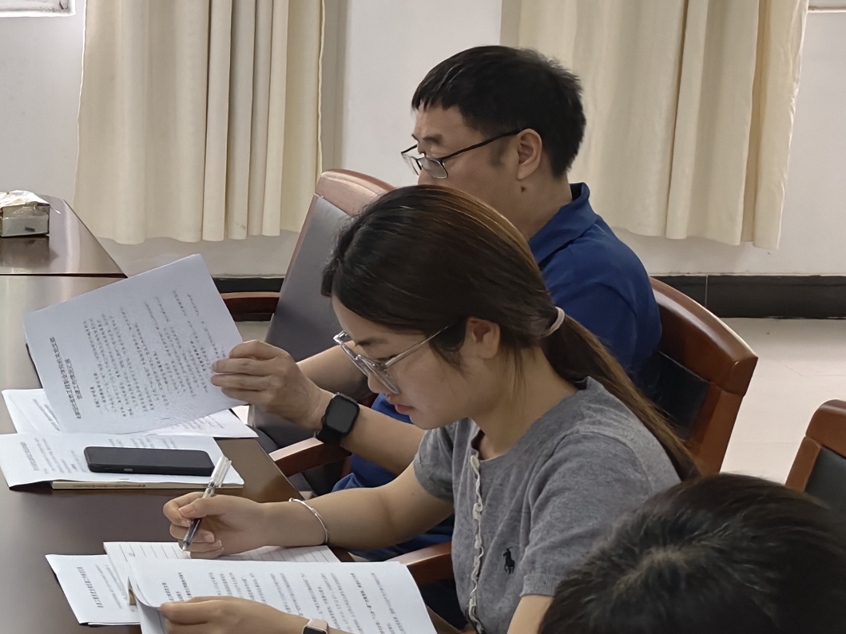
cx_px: -309
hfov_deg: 19.9
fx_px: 2175
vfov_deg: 16.4
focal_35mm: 89
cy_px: 105
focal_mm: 5.6
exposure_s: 1/333
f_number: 1.57
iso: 331
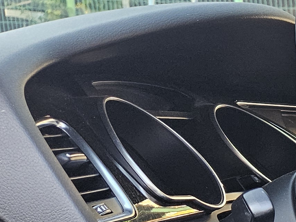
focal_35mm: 108
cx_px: 589
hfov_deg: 14.9
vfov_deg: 12.5
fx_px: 924
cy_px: 403
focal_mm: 5.4
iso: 200
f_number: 1.8
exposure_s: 1/180
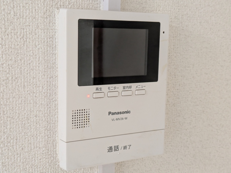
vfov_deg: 28.6
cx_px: 116
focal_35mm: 51
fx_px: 340
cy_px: 86
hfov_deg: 37.5
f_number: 1.89
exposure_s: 1/50
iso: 426
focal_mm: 5.43
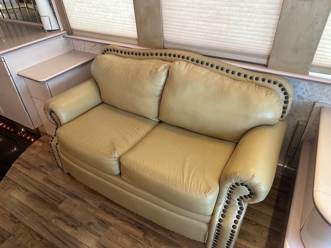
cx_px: 166
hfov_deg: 71.6
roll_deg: +0.9
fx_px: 229
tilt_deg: -35.7
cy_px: 124
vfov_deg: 56.8
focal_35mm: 24
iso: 250
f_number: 1.78
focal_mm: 6.86
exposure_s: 1/60
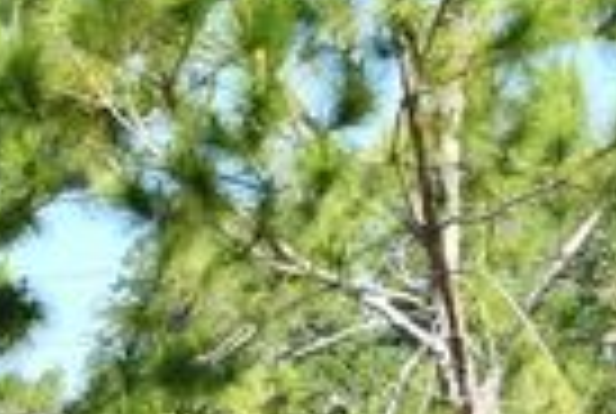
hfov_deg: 7.9
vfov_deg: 5.2
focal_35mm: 261
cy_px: 824
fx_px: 4476
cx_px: 144
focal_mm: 28
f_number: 6.3
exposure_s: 1/250
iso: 200
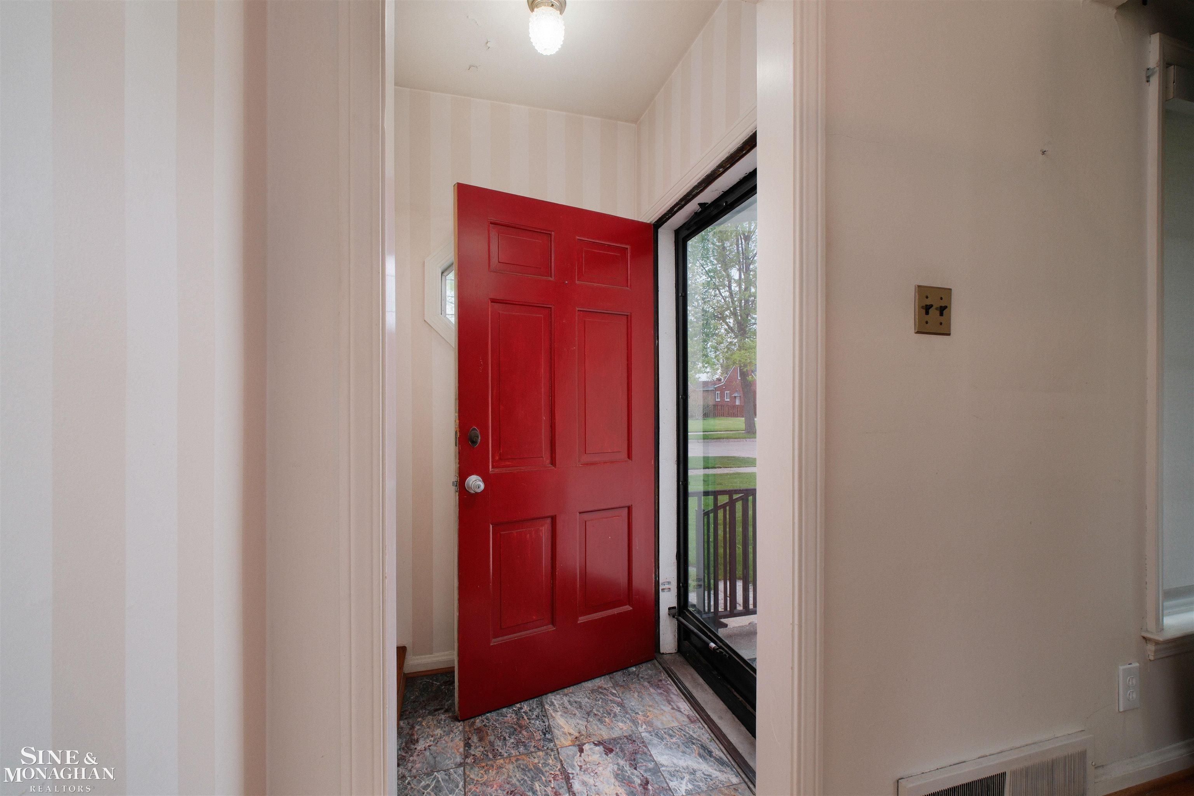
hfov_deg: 100.4
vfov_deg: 77.3
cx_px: 597
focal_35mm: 15
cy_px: 398
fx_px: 497
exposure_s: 1/250
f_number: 7.1
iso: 800
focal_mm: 10
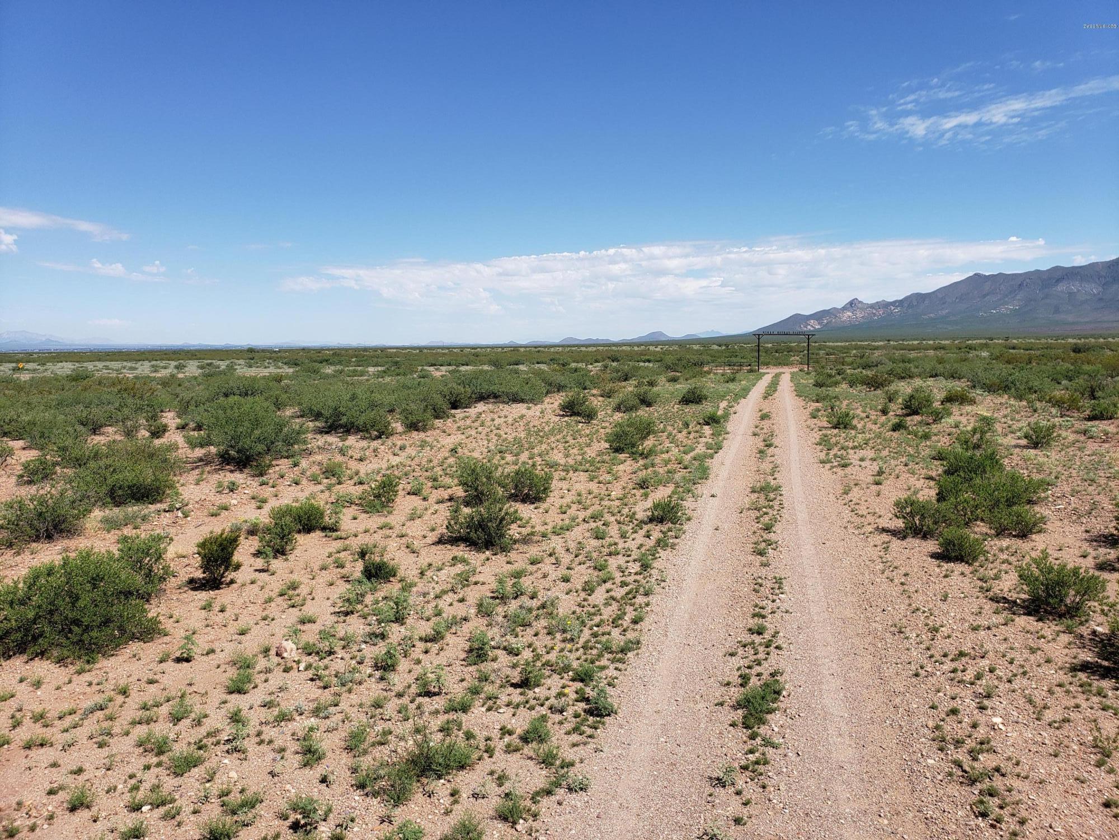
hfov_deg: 67.3
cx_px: 560
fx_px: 840
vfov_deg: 53.1
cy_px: 420
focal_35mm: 26
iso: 50
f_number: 2.4
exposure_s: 1/1834
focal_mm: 4.3
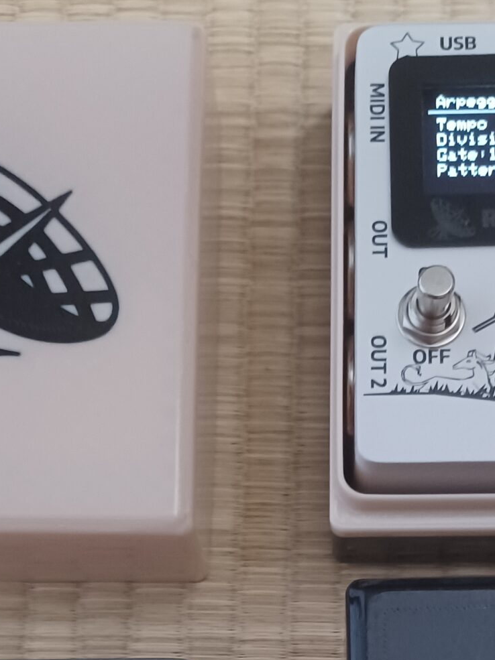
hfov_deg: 22.5
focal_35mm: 65
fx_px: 1240
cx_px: 323
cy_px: 690
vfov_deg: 27.7
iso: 1000
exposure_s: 1/20
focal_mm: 4.6
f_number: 1.8
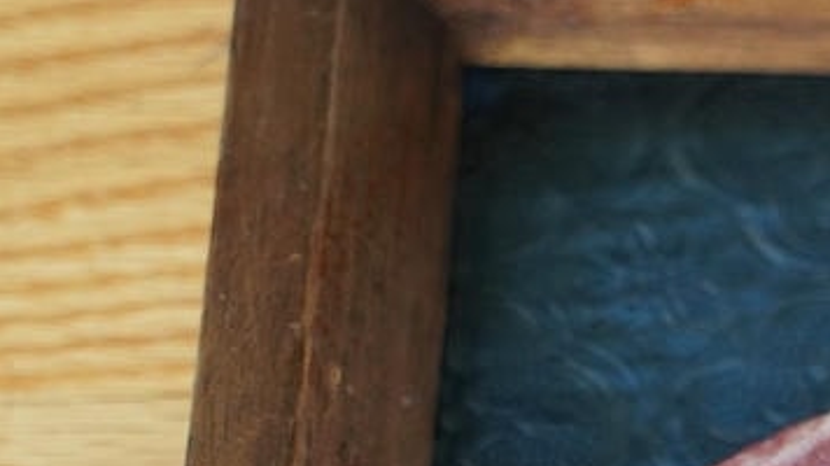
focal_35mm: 173
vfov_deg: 6.8
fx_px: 3806
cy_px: 888
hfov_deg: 11.9
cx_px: 1245
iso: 1600
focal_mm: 49
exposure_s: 1/160
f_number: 2.8
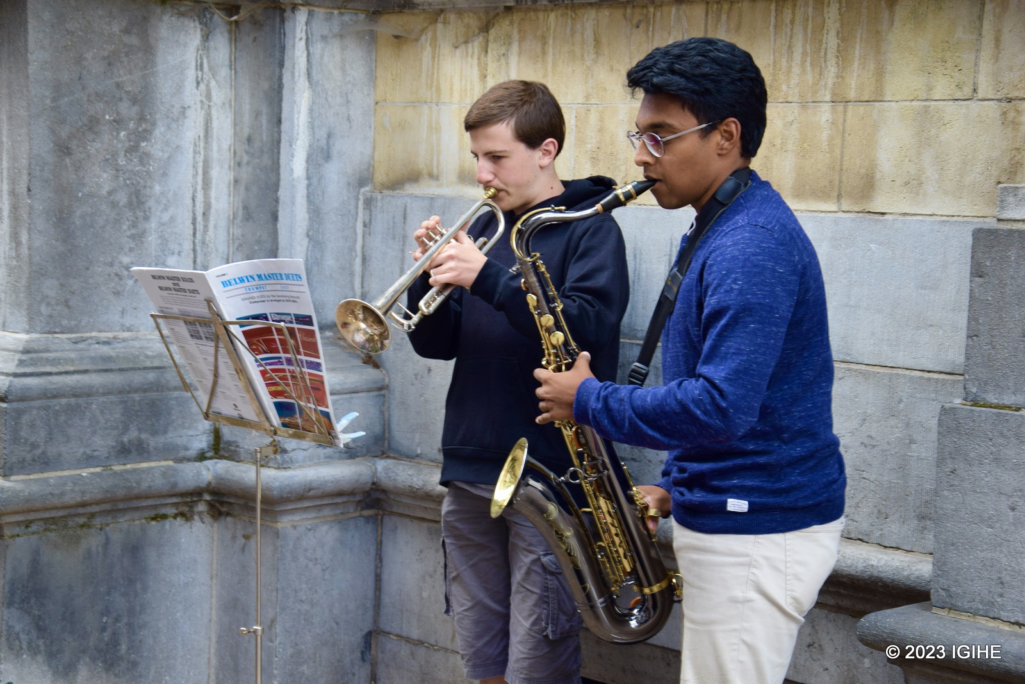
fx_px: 2135
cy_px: 342
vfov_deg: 18.2
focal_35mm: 75
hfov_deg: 27.0
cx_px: 512
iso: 400
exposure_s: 1/160
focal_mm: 50
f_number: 6.3
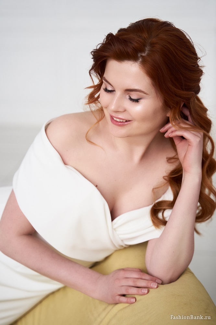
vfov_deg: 29.3
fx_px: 621
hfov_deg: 19.7
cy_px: 162
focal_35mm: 69
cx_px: 108
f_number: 2.8
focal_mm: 69
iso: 1000
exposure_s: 1/320
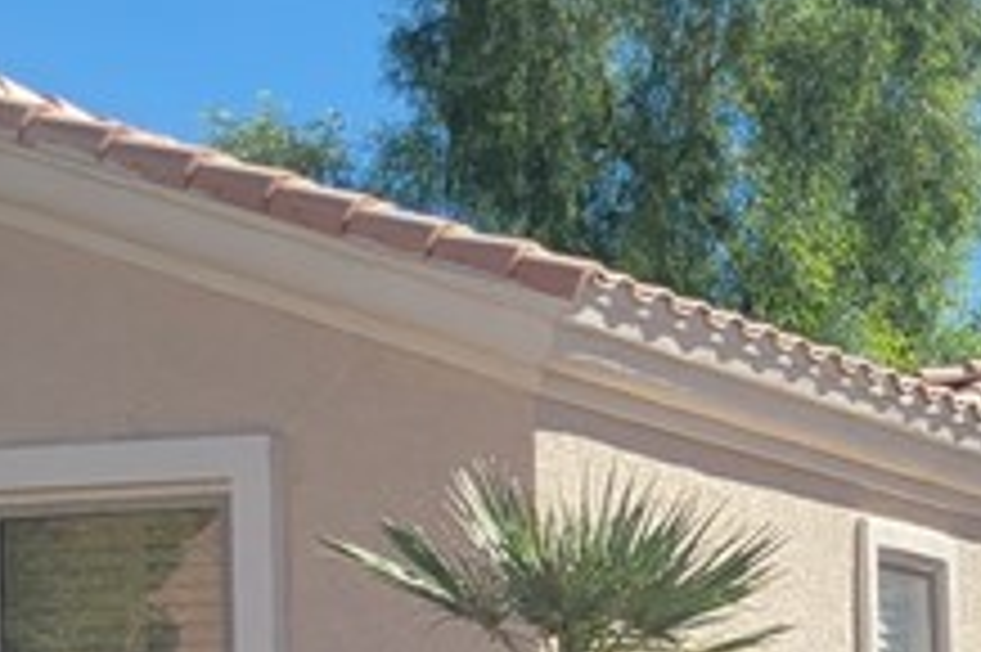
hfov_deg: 14.9
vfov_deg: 10.5
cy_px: 917
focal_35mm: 127
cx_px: 1494
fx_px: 3458
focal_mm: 5.4
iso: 40
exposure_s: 1/2607
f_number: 1.8
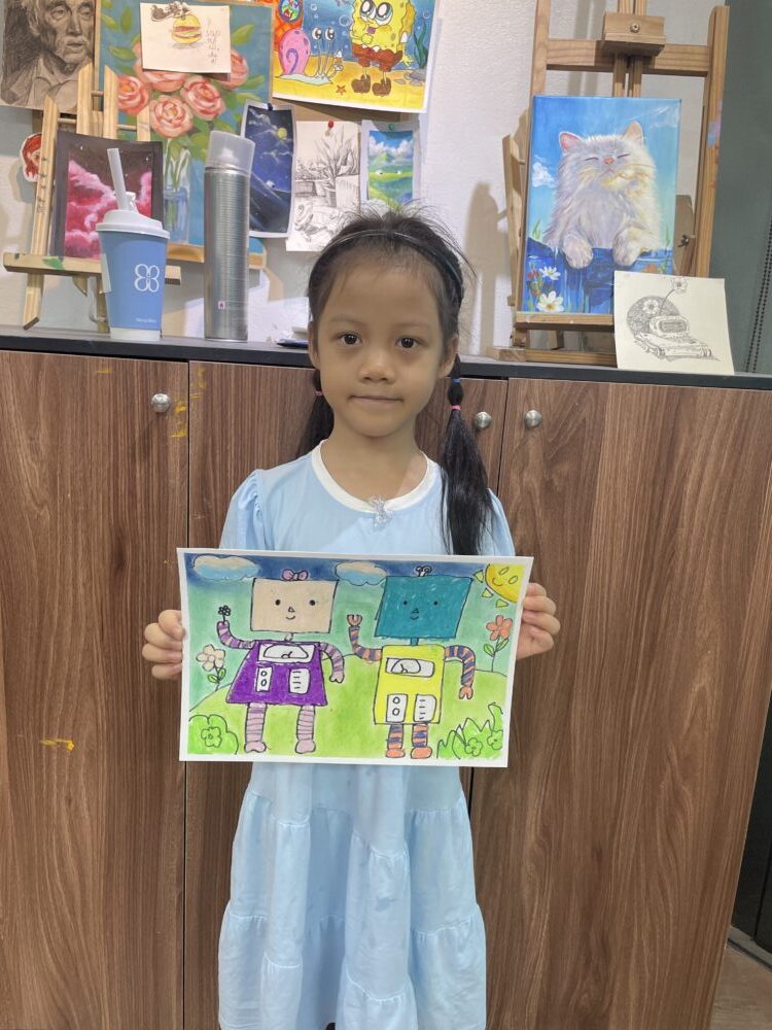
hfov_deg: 53.1
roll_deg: -2.1
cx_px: 386
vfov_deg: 67.3
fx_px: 773
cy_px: 515
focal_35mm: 26
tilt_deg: -11.9
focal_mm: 4.2
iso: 80
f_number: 1.6
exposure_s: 1/100
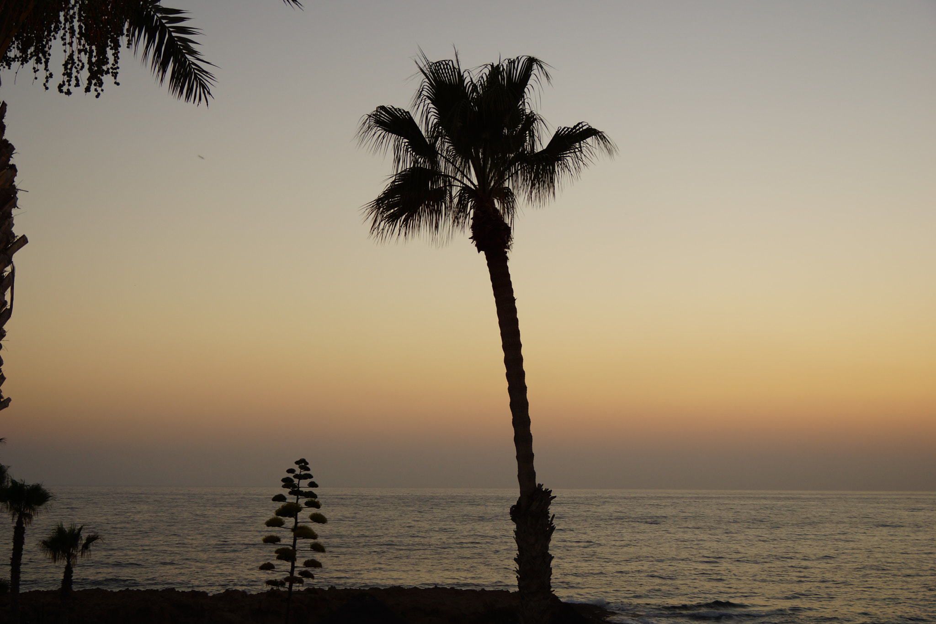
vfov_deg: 29.9
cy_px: 312
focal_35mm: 45
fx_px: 1170
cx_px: 468
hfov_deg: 43.6
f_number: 4.5
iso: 100
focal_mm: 30
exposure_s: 1/60
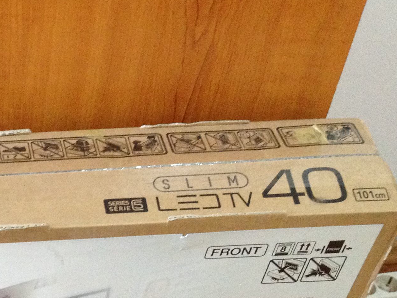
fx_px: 1044
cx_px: -105
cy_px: 371
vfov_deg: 15.6
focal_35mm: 91
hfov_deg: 19.9
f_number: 2.4
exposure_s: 1/20
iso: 320
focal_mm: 4.28
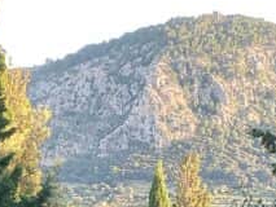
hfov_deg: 16.4
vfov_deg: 12.0
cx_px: 109
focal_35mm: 120
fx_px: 957
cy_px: 270
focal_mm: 4.6
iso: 40
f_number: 1.8
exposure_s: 1/50
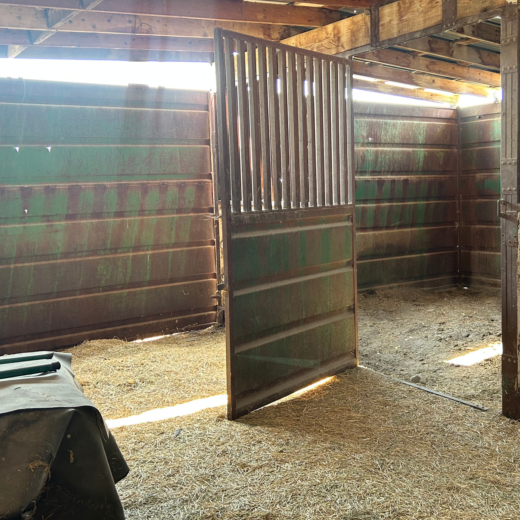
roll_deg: +1.4
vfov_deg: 42.7
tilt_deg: -4.6
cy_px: 224
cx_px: 343
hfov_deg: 42.3
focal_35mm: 39
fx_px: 663
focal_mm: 5.7
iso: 125
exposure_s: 1/77
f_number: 1.5
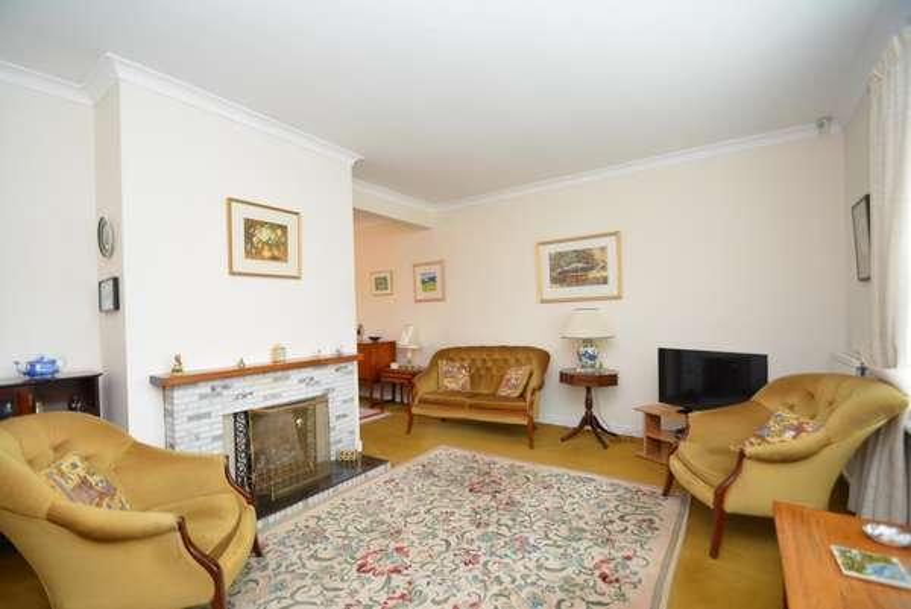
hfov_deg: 100.3
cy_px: 304
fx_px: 380
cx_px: 456
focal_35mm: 15
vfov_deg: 77.4
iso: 640
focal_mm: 10
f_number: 4
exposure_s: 1/60
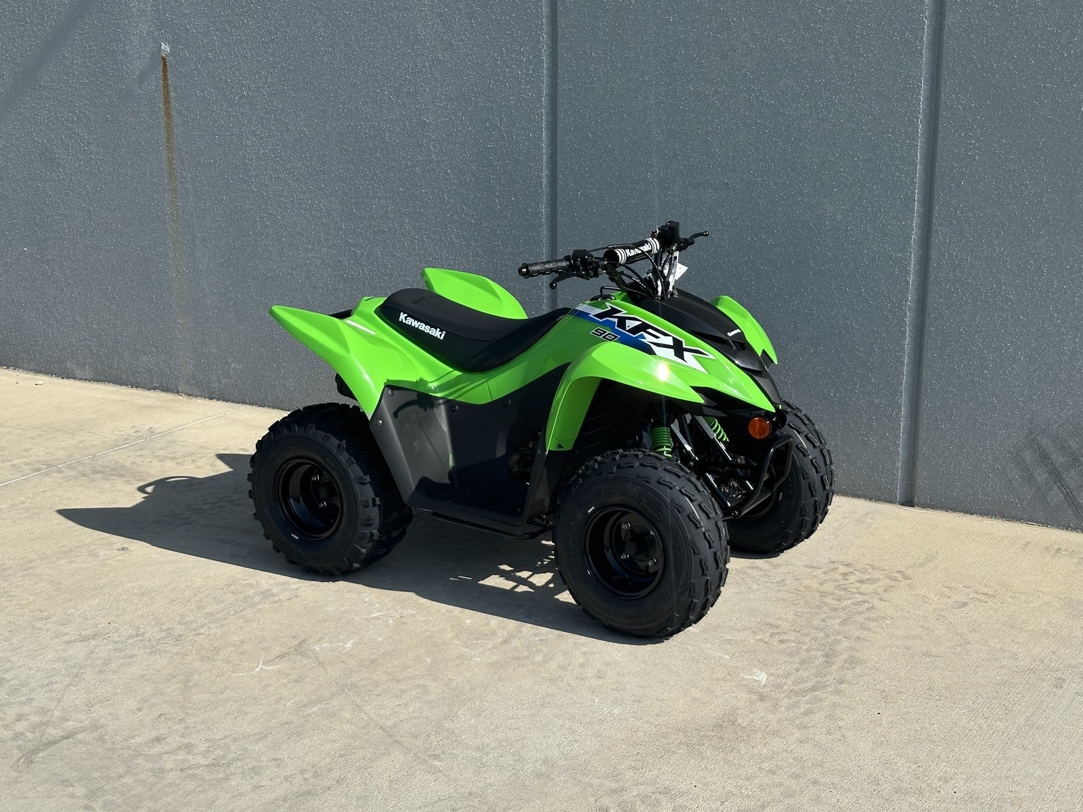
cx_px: 542
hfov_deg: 39.7
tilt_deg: -13.0
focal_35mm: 48
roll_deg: -0.6
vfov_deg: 30.3
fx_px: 1502
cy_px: 406
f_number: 1.78
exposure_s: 1/4184
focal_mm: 6.86
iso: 64
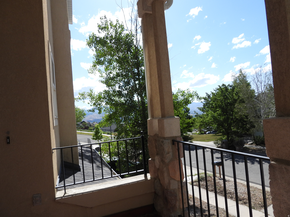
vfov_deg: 56.8
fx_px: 201
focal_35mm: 24
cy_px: 108
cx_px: 145
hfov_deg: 71.6
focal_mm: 4.3
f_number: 2.8
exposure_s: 1/1600
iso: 100
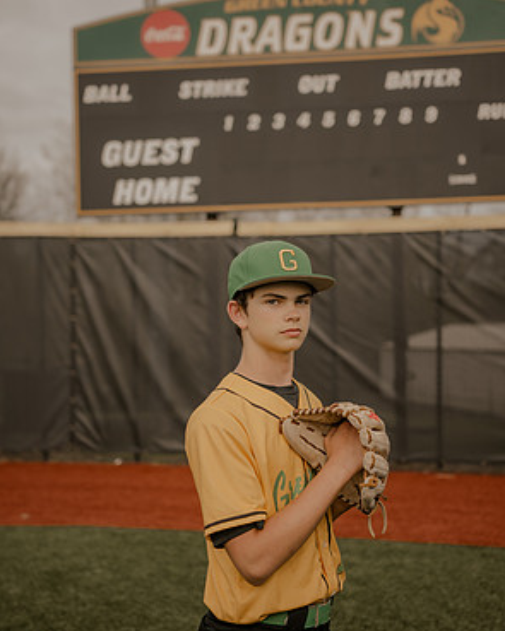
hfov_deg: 27.6
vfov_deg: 34.2
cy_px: 316
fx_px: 1028
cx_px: 255
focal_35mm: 55
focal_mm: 32
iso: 100
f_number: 1.8
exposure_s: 1/1250
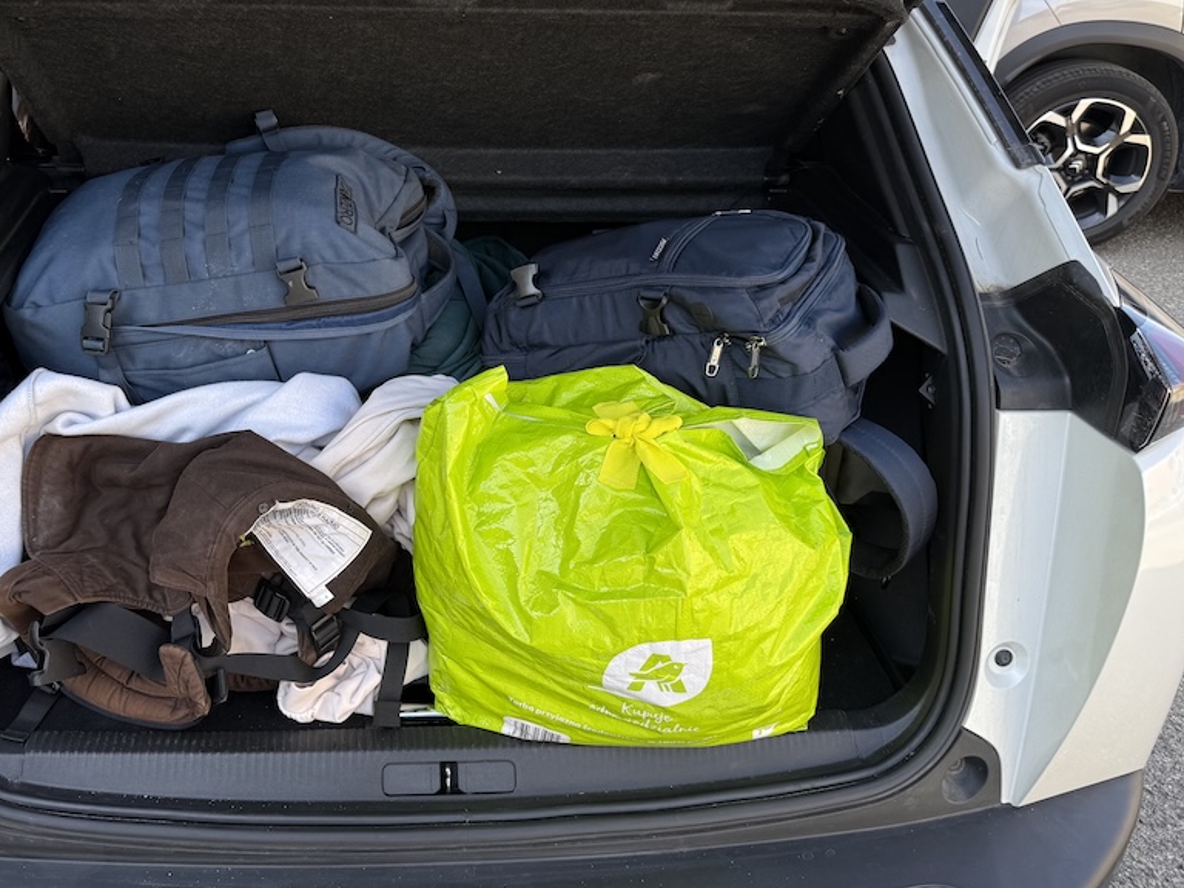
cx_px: 430
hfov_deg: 56.0
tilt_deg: -30.2
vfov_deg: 44.0
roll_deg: -2.5
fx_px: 1095
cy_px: 373
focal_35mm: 32
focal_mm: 6.76
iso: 80
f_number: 1.78
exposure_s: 1/602
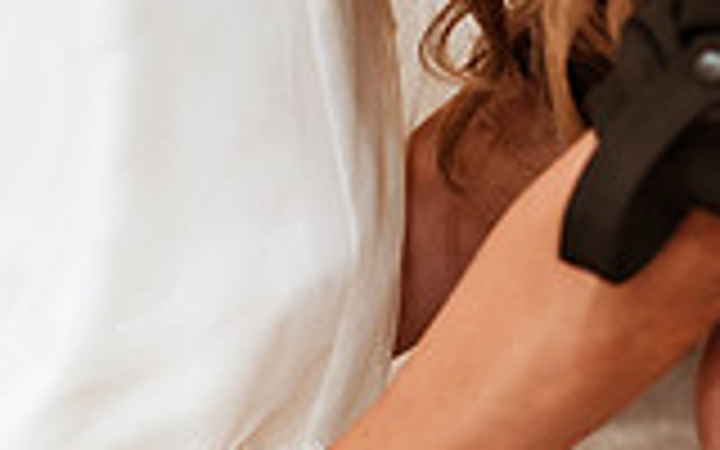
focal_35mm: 129
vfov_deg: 10.0
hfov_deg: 15.8
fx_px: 2531
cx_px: -54
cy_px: 511
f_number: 1.8
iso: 1250
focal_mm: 35
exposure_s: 1/500
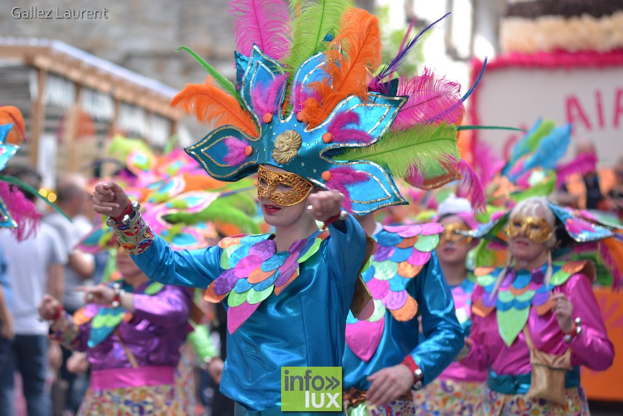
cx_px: 312
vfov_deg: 6.1
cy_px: 208
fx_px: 3894
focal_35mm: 225
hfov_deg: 9.1
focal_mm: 150
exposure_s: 1/250
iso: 200
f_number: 4
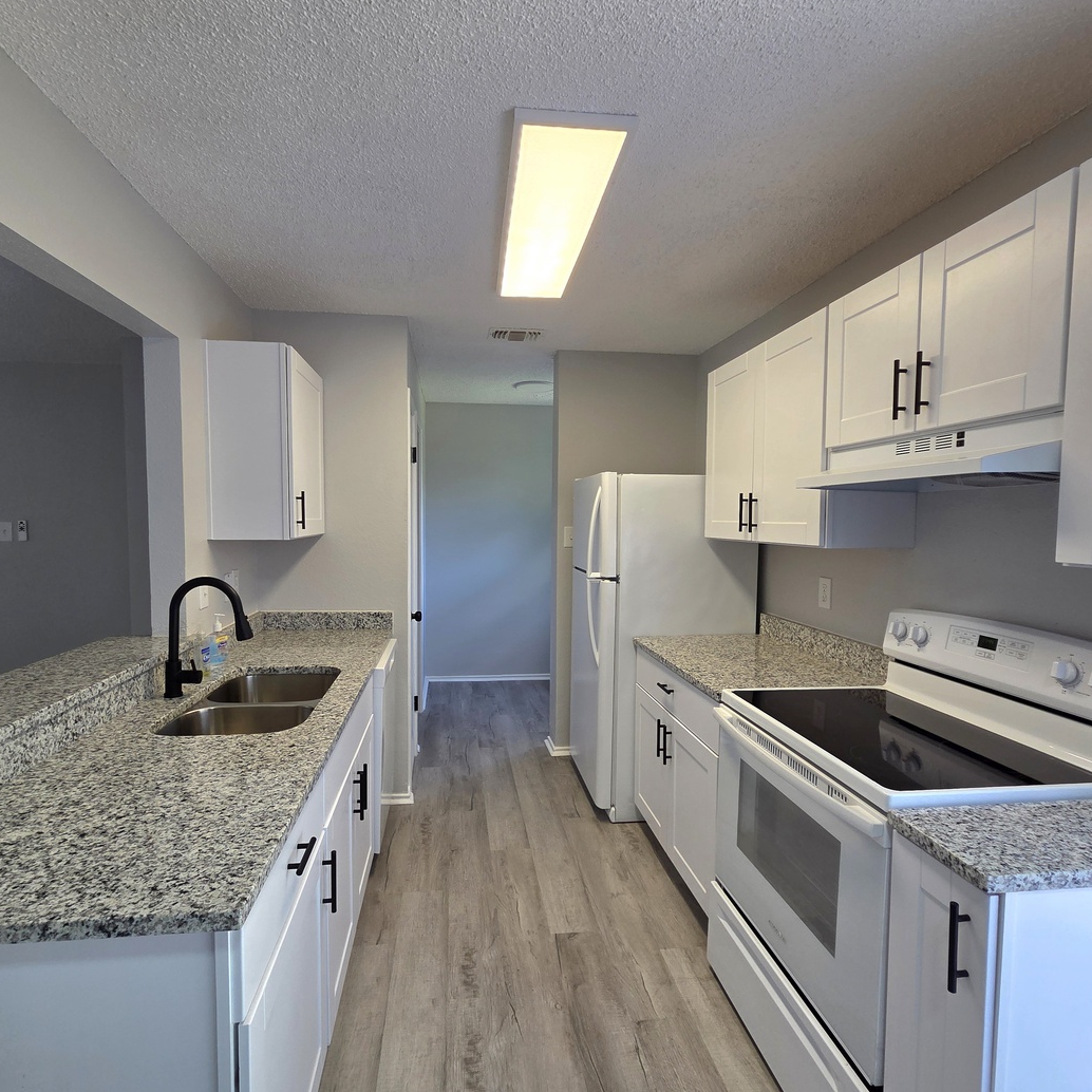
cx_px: 512
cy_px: 566
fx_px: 571
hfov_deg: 87.3
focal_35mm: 16
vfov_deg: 87.4
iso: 80
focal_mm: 2.2
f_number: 2.2
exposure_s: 1/120
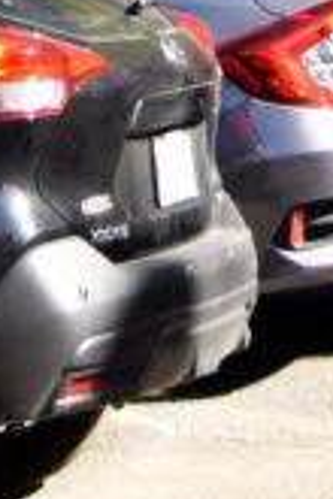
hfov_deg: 5.1
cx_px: 480
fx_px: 3747
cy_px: -965
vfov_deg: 6.9
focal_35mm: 270
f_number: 7.1
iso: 400
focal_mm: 29
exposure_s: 1/200
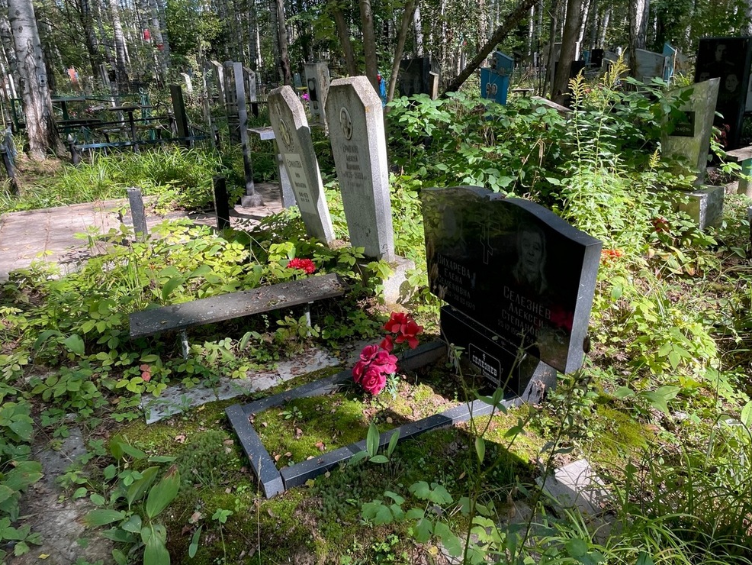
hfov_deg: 65.3
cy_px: 277
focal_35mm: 27
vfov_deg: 51.4
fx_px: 587
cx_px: 384
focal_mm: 4.2
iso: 32
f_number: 1.6
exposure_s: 1/301
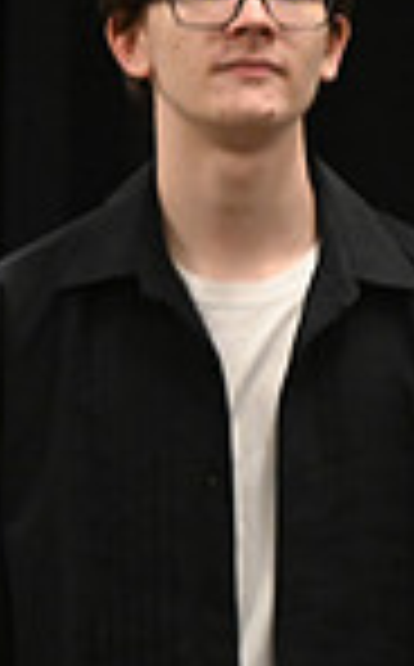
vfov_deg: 1.6
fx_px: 23180
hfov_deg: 1.0
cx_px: -814
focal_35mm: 1279
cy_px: 382
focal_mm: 320
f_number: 6.3
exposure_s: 1/250
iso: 8000
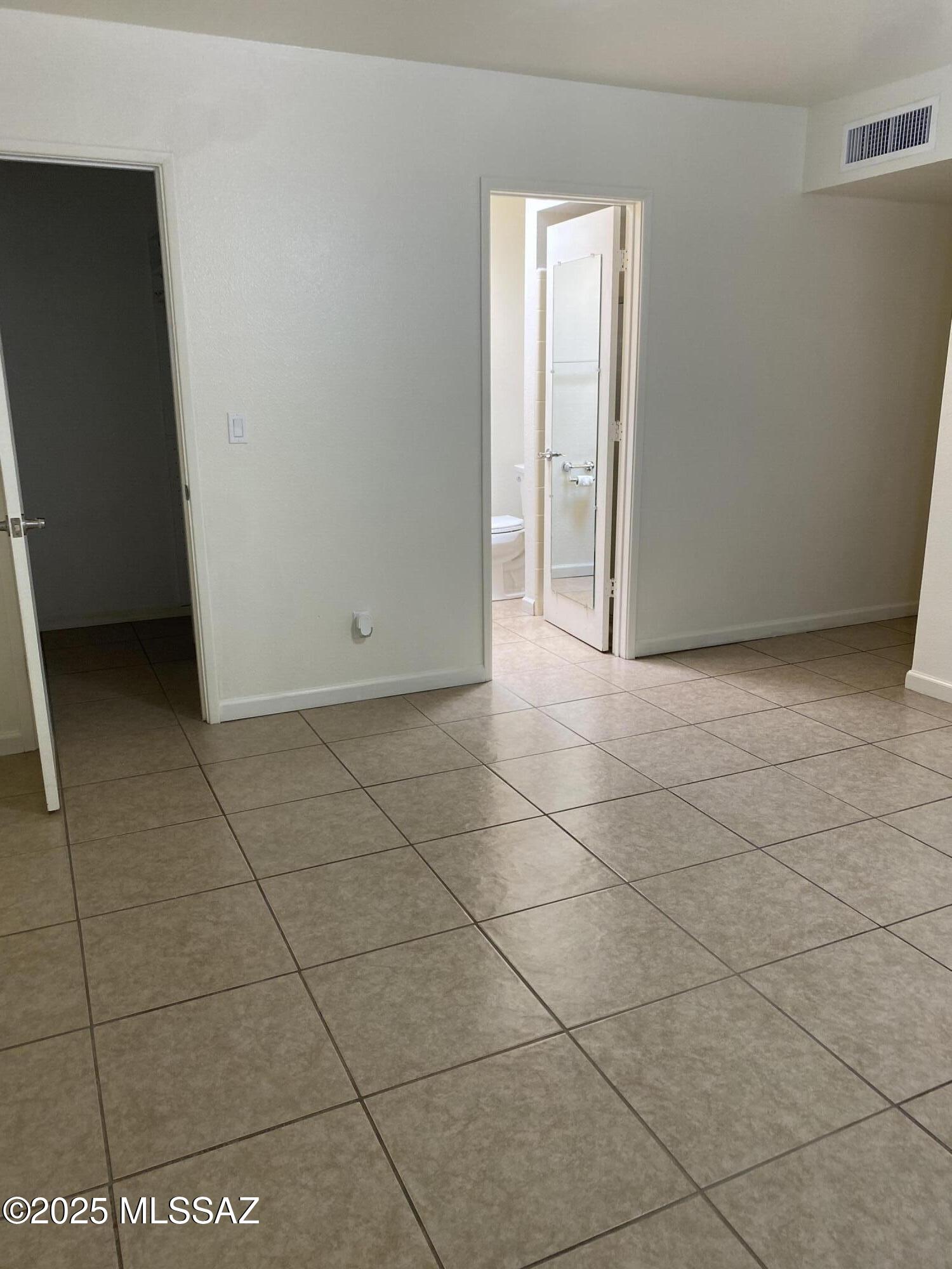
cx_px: 476
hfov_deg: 53.1
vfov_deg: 67.3
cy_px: 634
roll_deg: -0.8
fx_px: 953
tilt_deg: -13.7
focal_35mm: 26
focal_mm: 4.25
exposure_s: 1/60
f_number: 1.8
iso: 80
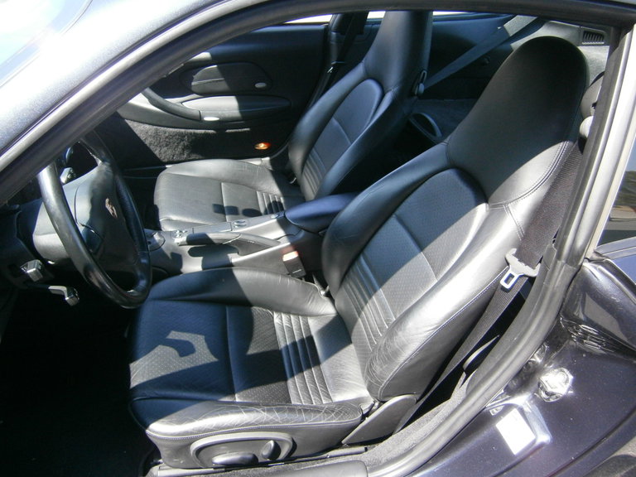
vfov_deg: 53.1
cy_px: 238
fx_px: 478
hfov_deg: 67.3
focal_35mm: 26
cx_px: 318
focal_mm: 4.7
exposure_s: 1/250
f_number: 2.8
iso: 200
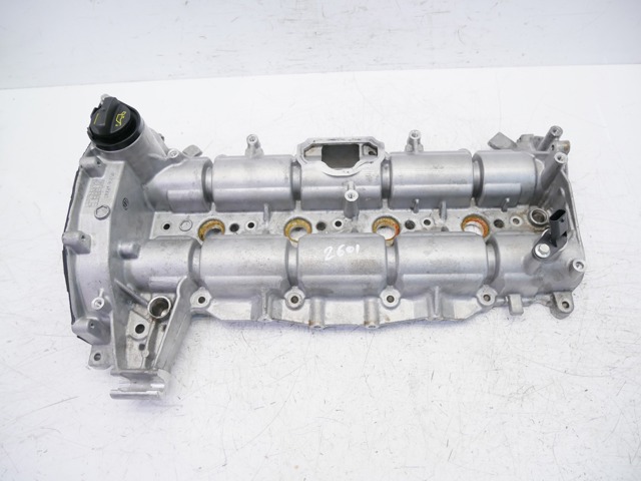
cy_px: 240
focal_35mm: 24
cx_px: 320
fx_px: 444
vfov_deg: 56.8
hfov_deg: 71.6
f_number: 3.5
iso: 200
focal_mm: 12
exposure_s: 1/80
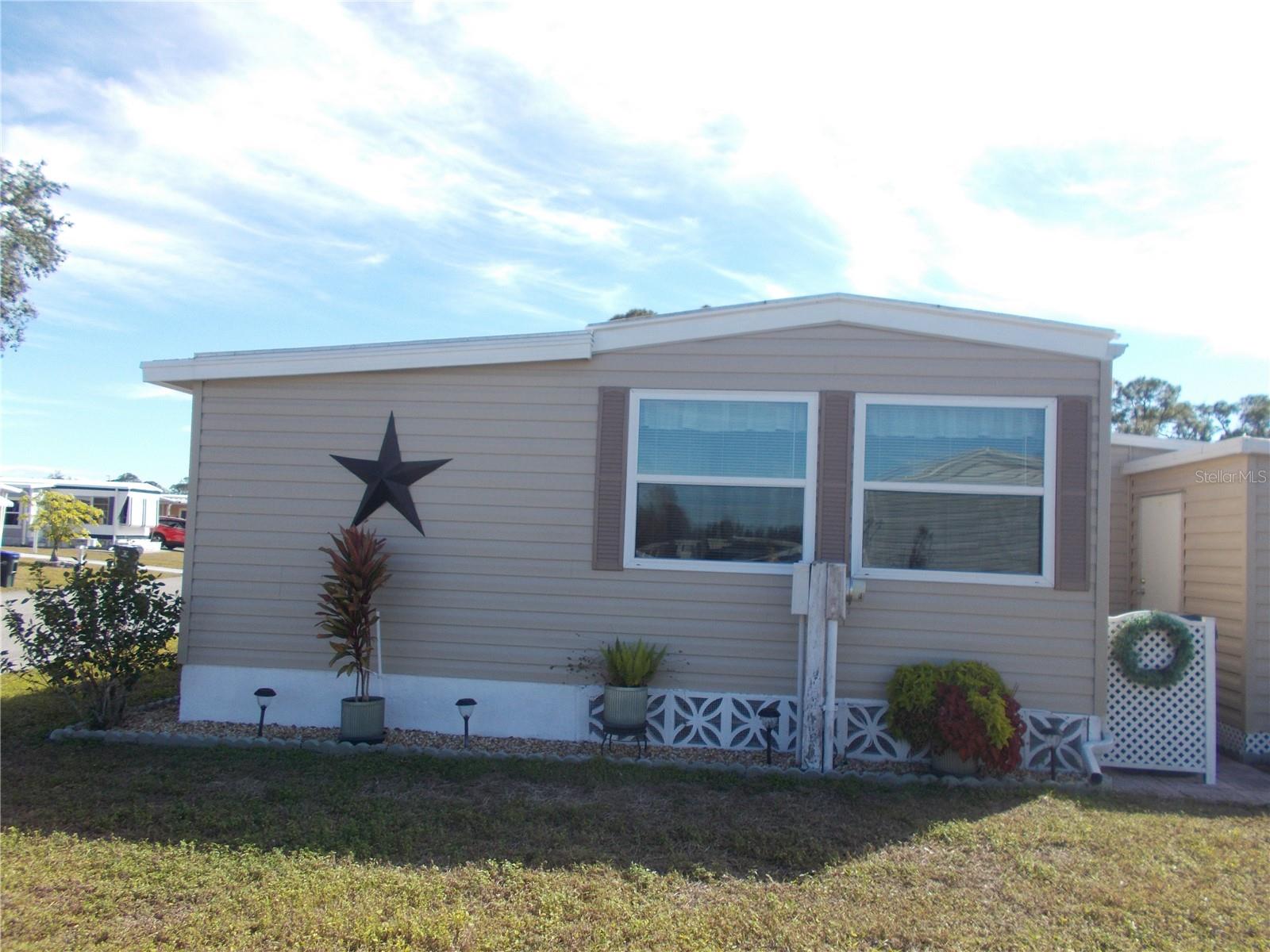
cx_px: 635
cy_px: 476
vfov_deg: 53.1
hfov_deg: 67.3
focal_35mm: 26
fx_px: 954
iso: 80
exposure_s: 1/500
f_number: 3.2
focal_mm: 4.6
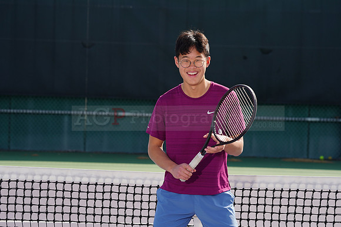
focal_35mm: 183
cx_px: 170
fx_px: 1734
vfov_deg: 7.5
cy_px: 114
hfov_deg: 11.2
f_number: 9
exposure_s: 1/200
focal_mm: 183
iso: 100
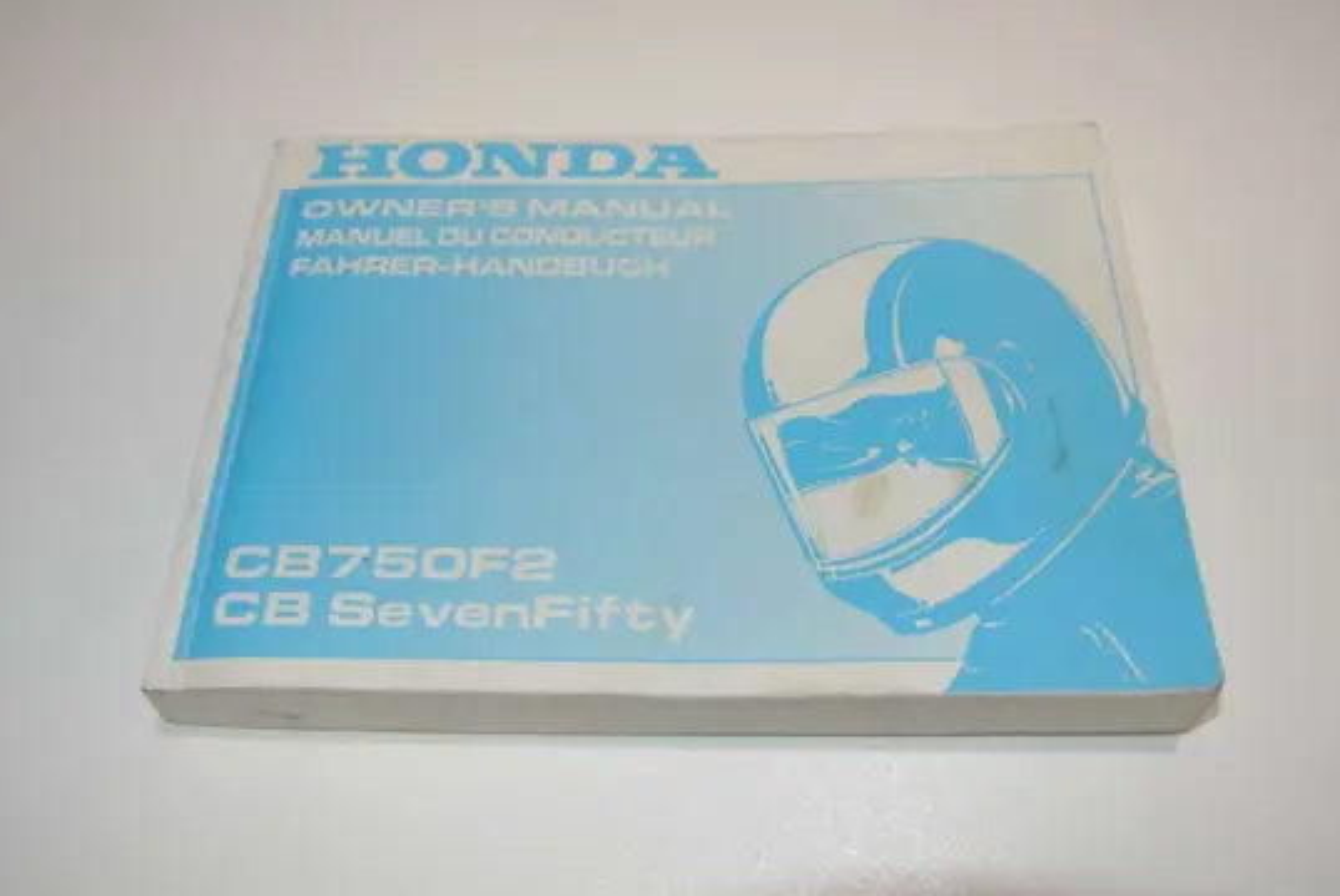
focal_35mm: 36
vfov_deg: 37.0
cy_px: 448
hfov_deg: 53.1
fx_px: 1341
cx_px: 670
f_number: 4
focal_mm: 13.6
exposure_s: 1/60
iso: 200
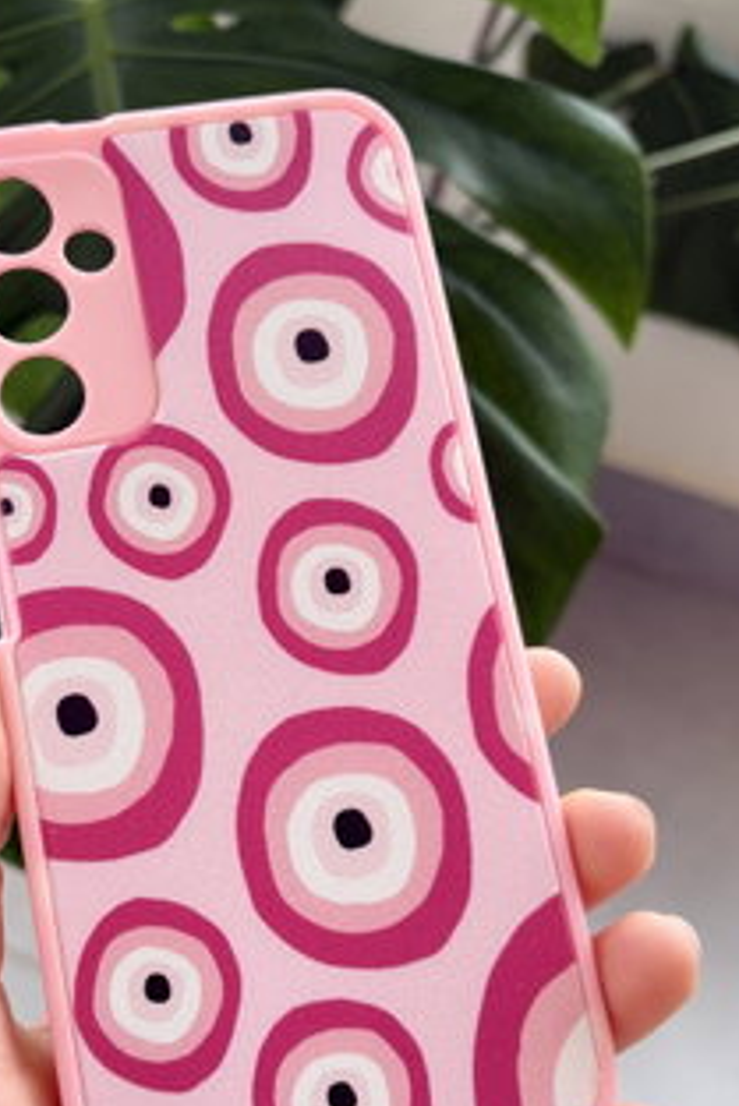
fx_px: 1415
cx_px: 202
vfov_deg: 42.6
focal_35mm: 46
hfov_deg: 28.9
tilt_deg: -49.9
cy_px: 652
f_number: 1.6
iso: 64
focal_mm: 5.96
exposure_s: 1/122
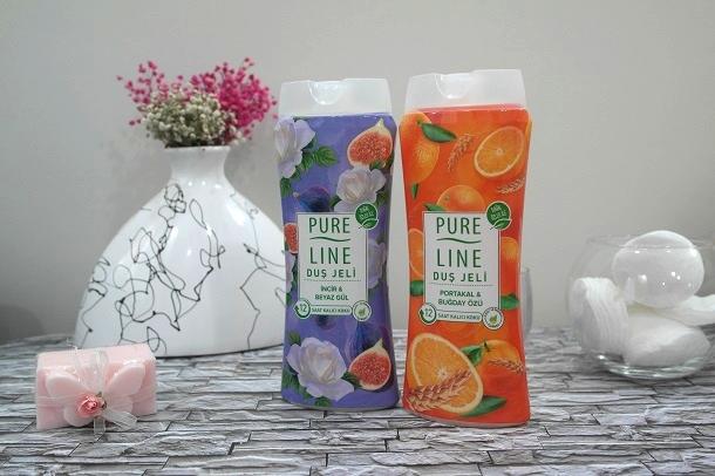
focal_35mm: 36
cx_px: 358
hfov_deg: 53.2
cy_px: 238
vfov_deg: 36.8
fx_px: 715
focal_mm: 24
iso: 400
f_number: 4
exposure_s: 1/60
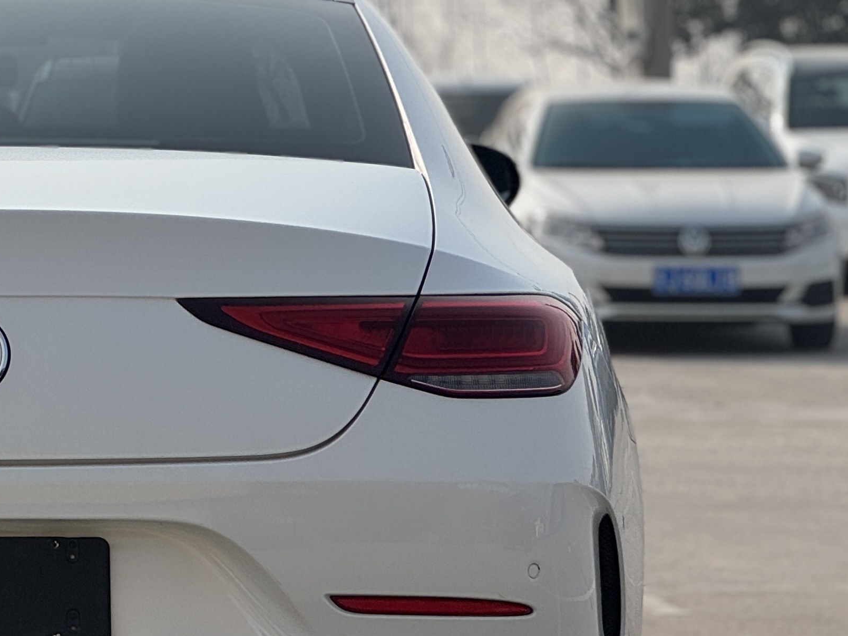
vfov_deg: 7.7
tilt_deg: -0.8
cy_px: 266
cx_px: -66
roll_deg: +0.6
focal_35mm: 193
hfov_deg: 10.1
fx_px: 4727
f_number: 2.8
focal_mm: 9
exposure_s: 1/2096
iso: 25
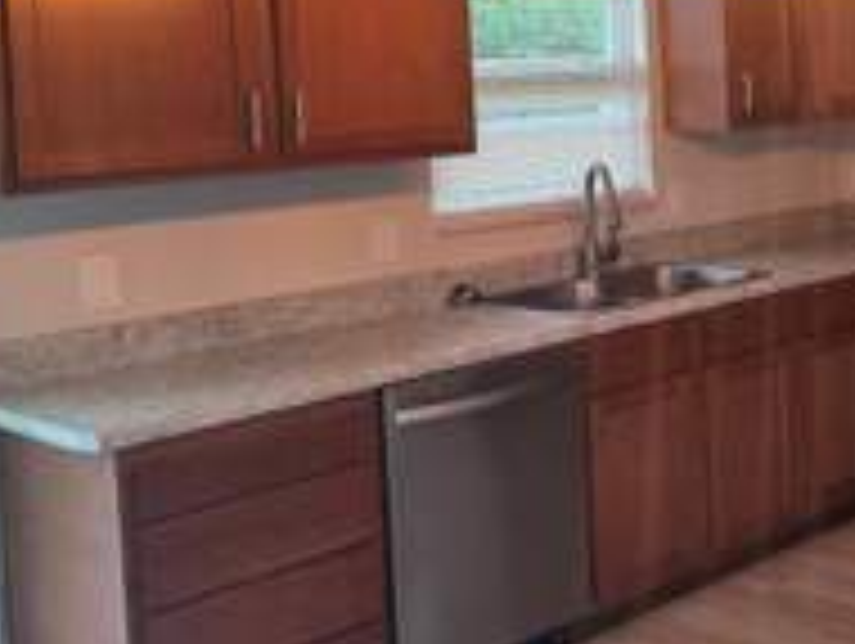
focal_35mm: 58
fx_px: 1434
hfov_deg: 31.2
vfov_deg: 25.0
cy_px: 171
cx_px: 814
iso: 125
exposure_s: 1/120
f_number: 1.7
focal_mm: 6.3
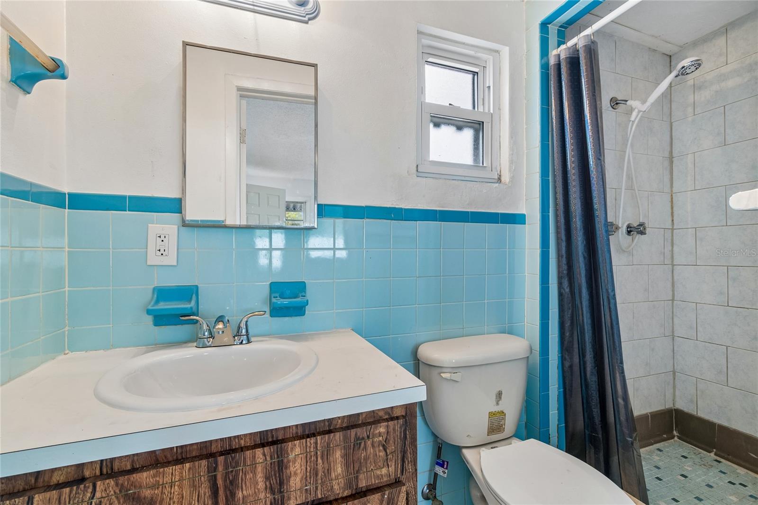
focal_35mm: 15
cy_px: 252
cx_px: 379
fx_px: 316
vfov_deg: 77.3
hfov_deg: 100.4
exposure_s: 1/8
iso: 100
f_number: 7.1
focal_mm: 10
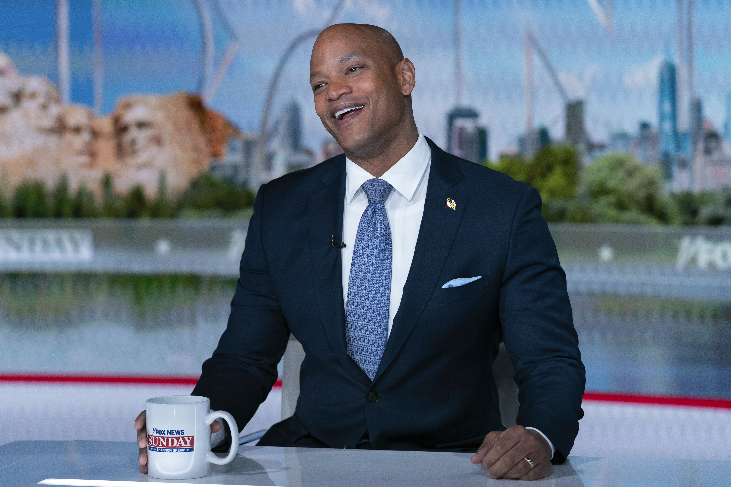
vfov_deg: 13.7
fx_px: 2030
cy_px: 244
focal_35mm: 100
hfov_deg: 20.4
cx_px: 366
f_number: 3.5
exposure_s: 1/320
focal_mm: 100
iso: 2500
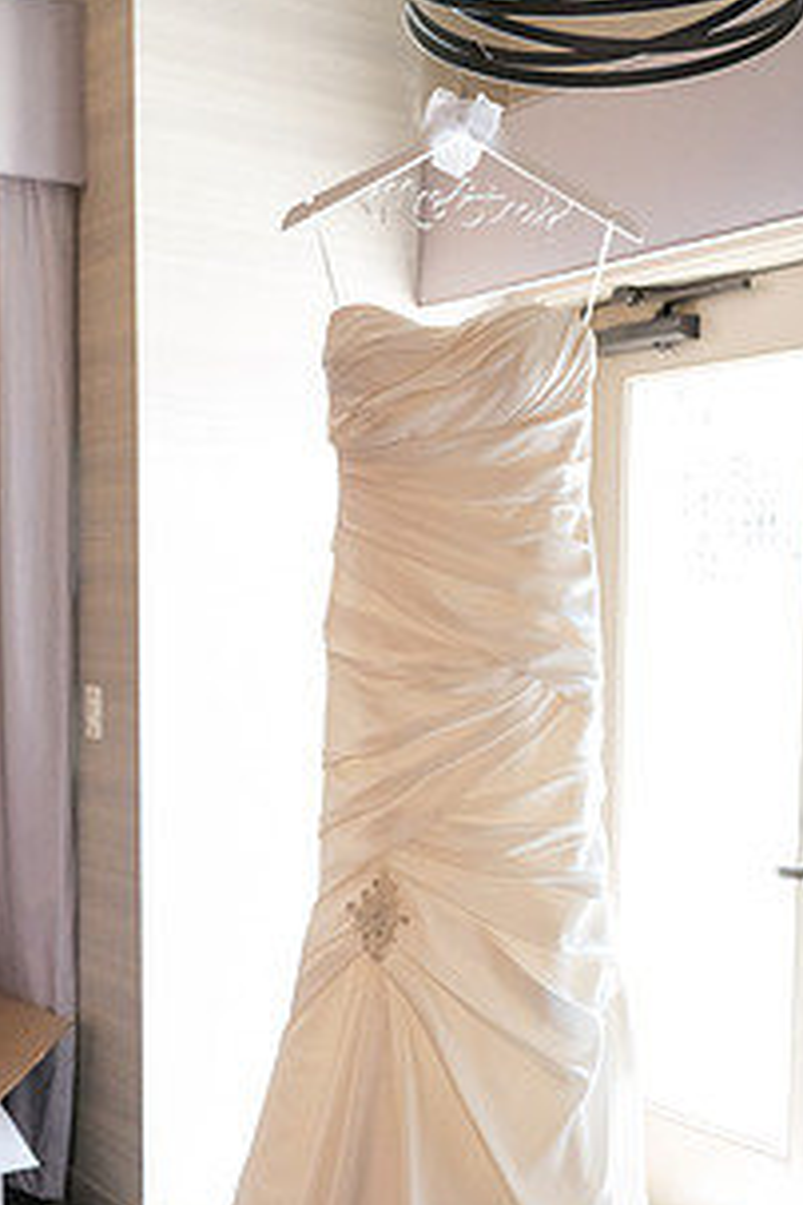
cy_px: 875
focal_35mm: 52
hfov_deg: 25.8
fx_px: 1740
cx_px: 549
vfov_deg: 37.4
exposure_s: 1/320
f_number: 4
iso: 12800
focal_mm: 35
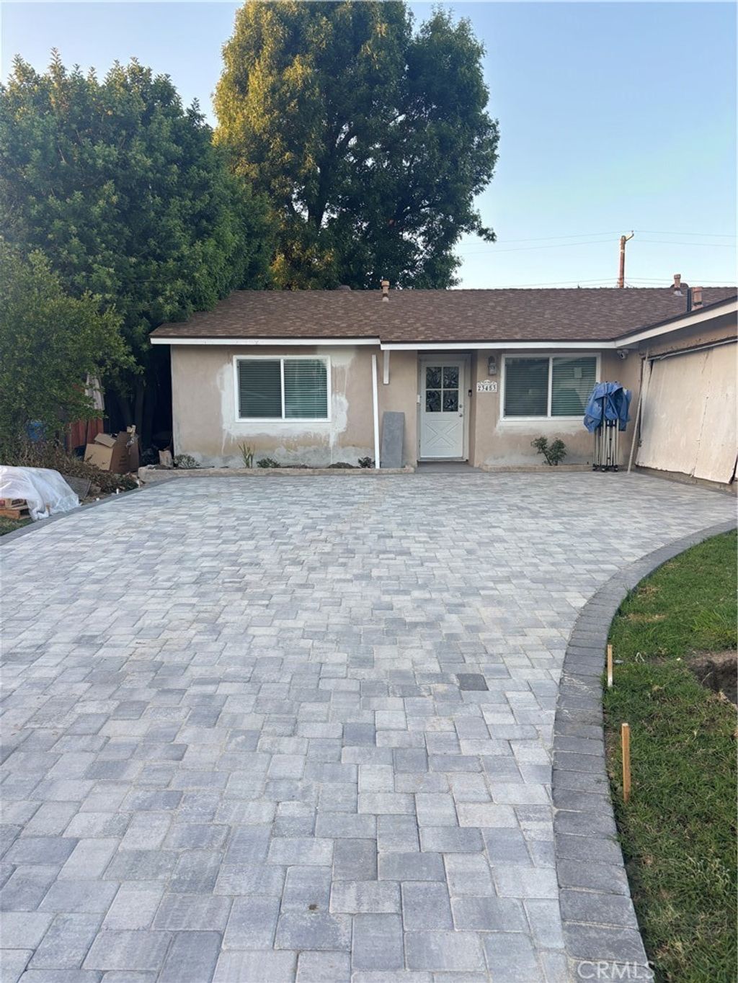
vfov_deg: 67.3
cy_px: 492
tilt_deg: -6.8
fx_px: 739
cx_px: 369
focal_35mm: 26
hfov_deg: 53.1
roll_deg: +0.0
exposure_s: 1/253
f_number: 1.6
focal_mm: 5.96
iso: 40
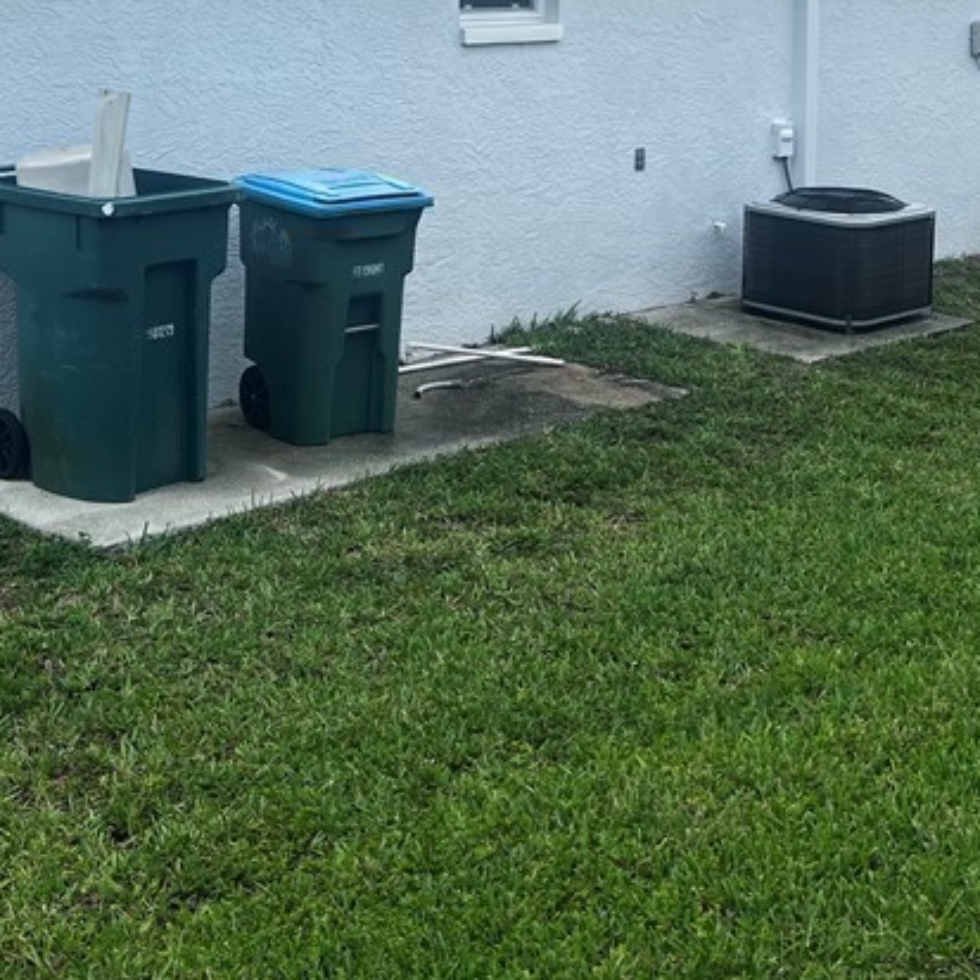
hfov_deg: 30.0
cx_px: 513
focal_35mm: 57
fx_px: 1826
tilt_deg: -5.4
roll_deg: +0.4
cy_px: 128
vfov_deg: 29.0
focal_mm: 5.7
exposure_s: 1/2571
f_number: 1.5
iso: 50
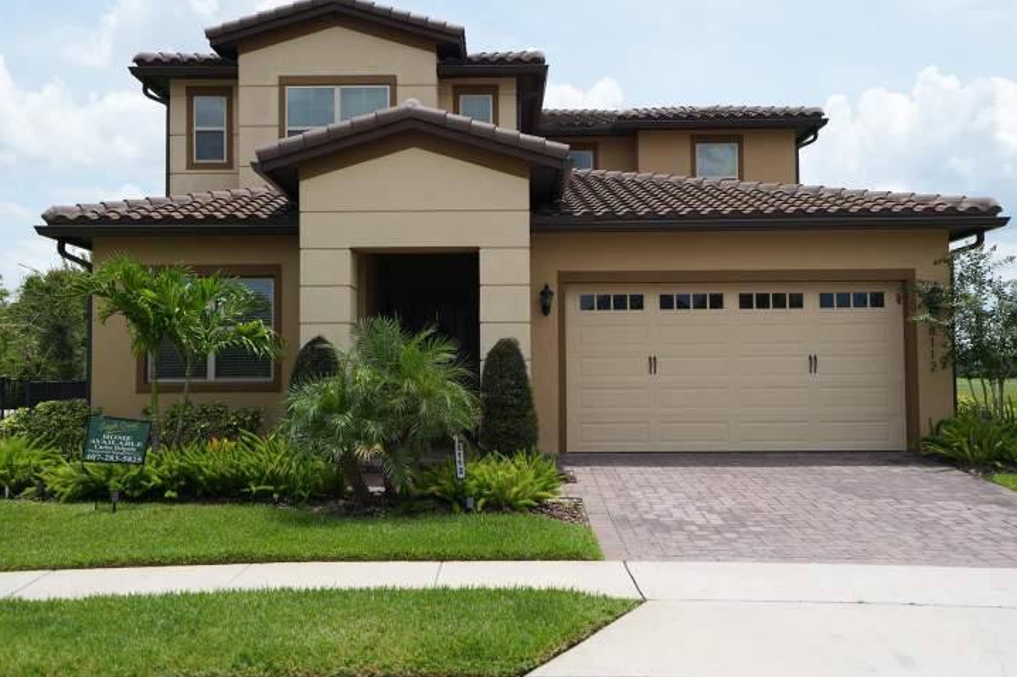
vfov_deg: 34.2
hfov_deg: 49.6
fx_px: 1101
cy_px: 331
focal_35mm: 39
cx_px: 492
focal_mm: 35
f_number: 3.2
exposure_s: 1/2000
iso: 100
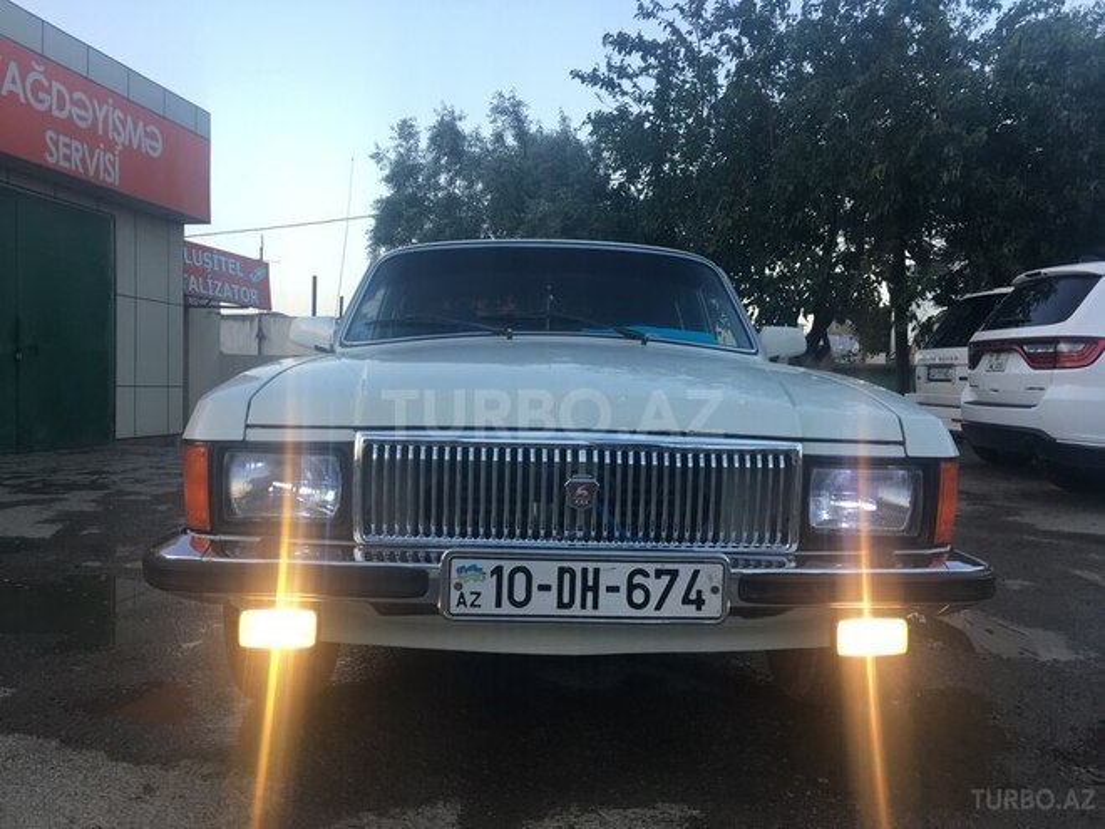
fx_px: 926
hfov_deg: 61.7
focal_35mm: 29
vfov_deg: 48.2
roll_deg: -0.6
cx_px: 552
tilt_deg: -0.4
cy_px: 414
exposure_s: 1/100
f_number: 2.2
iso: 32
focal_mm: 4.15
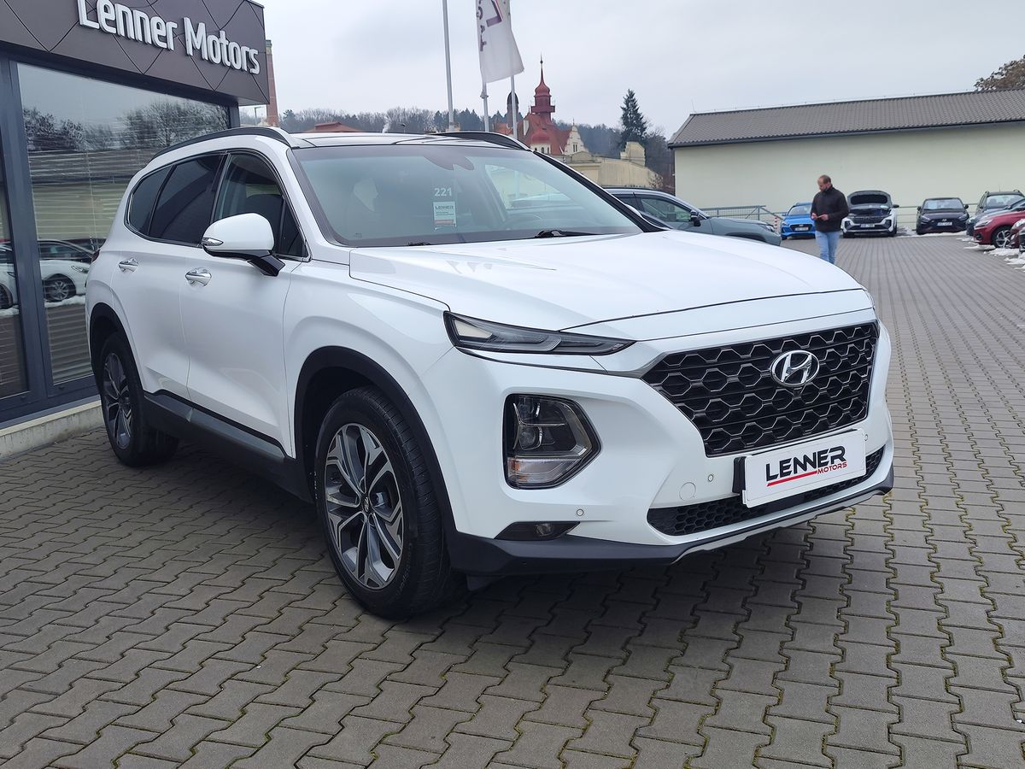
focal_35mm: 23
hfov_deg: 73.9
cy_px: 384
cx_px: 512
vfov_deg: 58.9
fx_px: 681
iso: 50
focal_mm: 7.01
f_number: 1.69
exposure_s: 1/360
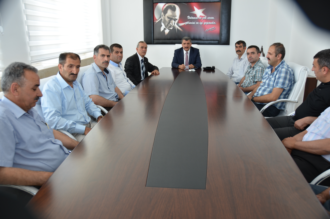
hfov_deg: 62.0
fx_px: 274
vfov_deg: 43.4
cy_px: 110
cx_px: 165
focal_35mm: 30
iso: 200
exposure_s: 1/60
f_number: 4
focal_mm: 20
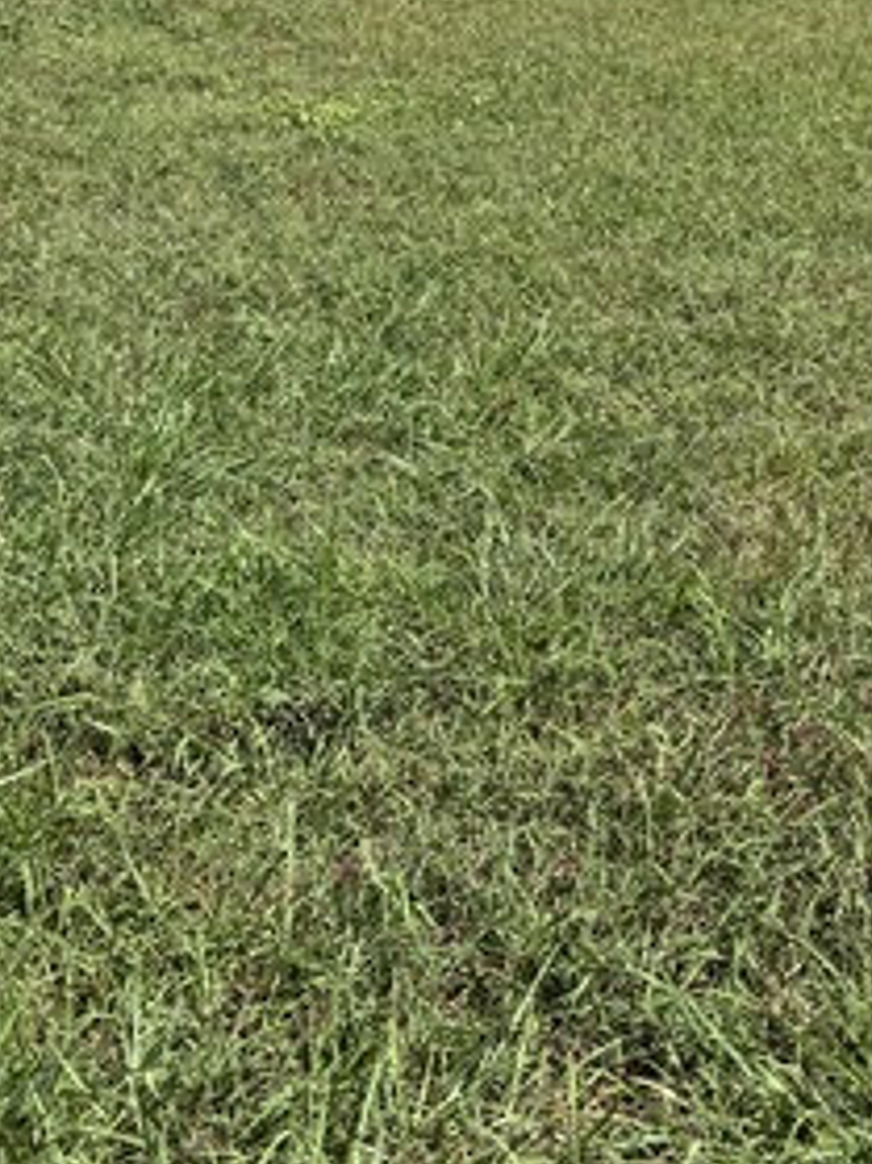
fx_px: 1849
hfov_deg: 24.5
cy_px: 179
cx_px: 997
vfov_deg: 33.6
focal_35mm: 55
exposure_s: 1/4167
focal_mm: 6.76
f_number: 1.78
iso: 80
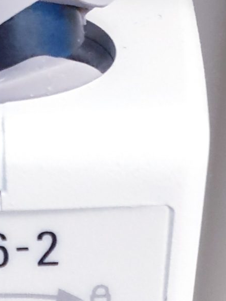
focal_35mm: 113
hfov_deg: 13.0
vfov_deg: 16.0
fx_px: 983
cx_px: 34
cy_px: 447
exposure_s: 1/25
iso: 250
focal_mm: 4.3
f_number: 2.4
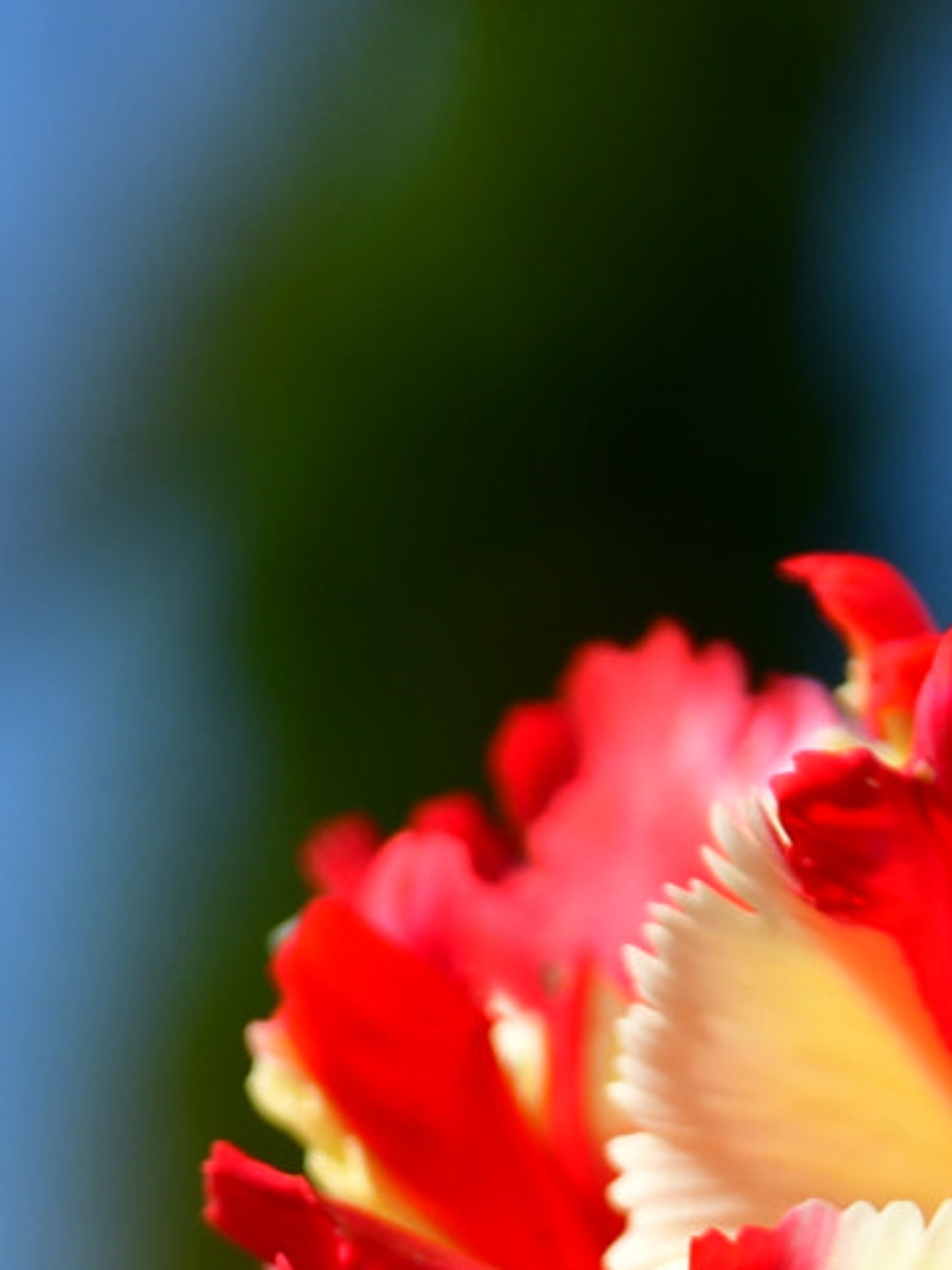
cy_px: 1502
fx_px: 20360
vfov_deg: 3.6
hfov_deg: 2.7
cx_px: -143
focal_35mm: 555
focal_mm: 90
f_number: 5.6
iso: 100
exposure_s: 1/200
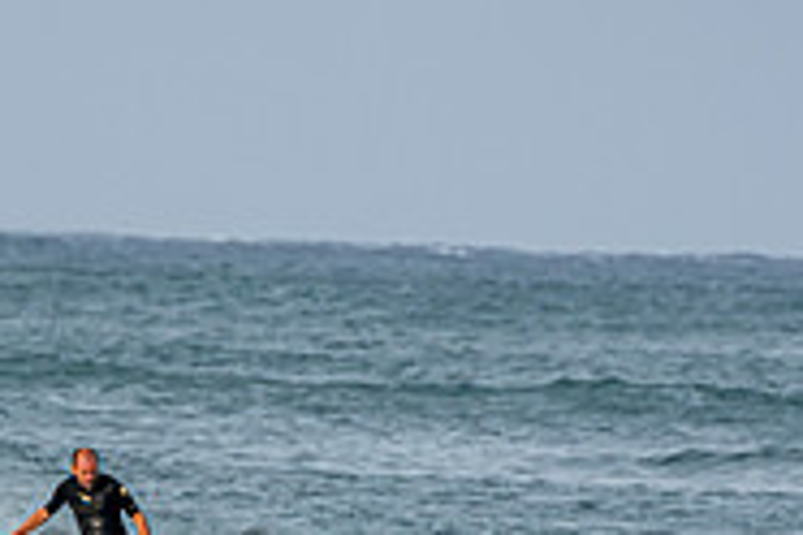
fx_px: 20899
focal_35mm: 937
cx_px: 207
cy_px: 559
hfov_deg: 2.2
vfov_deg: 1.5
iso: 200
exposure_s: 1/1600
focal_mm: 200
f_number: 5
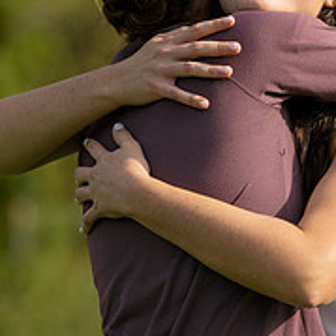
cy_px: 130
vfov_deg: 2.4
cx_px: 363
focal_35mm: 716
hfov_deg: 2.4
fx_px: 7863
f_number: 5
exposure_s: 1/1250
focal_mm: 195
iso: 180
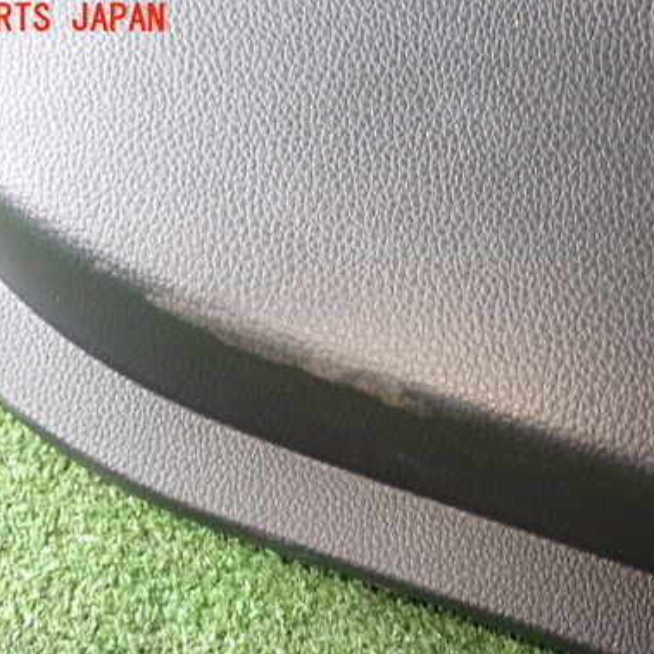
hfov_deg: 40.0
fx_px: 898
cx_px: 369
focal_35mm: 42
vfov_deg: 39.9
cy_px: 387
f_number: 2.3
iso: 320
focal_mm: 5.4
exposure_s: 1/30
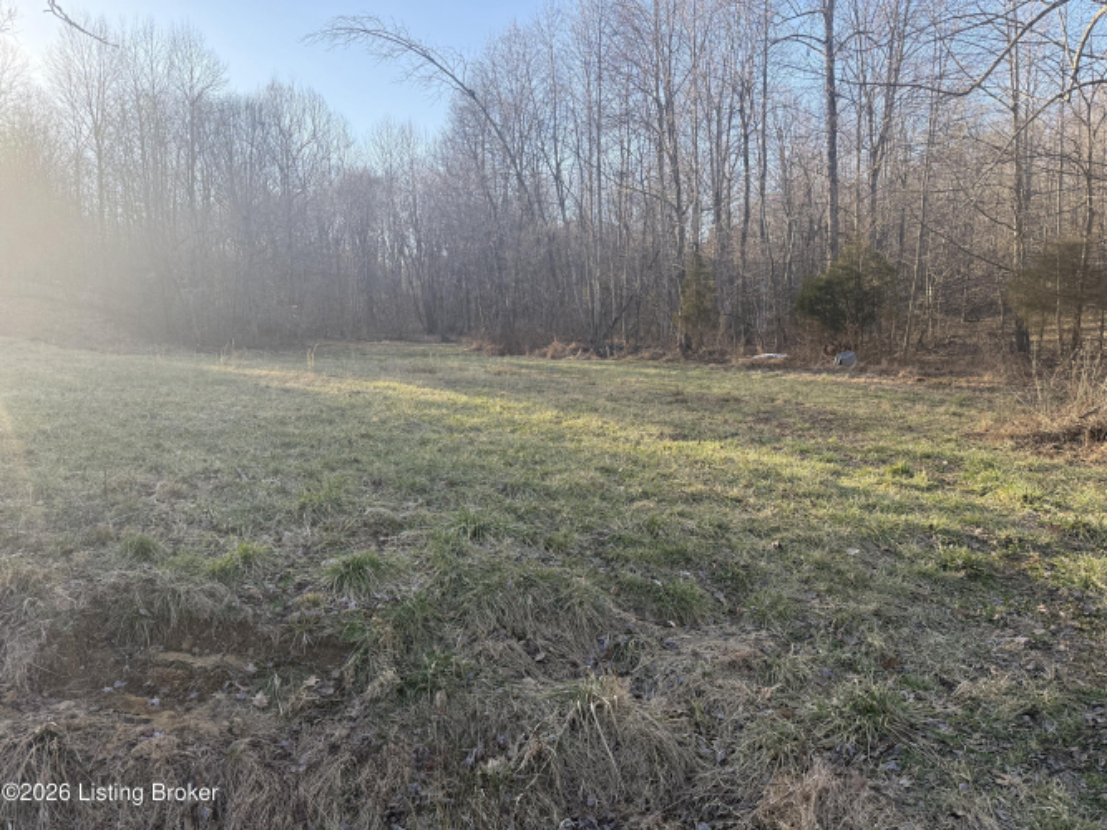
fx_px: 767
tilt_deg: -5.4
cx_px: 554
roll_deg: +0.5
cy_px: 415
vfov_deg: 56.8
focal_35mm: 24
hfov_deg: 71.6
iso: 100
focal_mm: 6.76
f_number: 1.78
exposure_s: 1/967
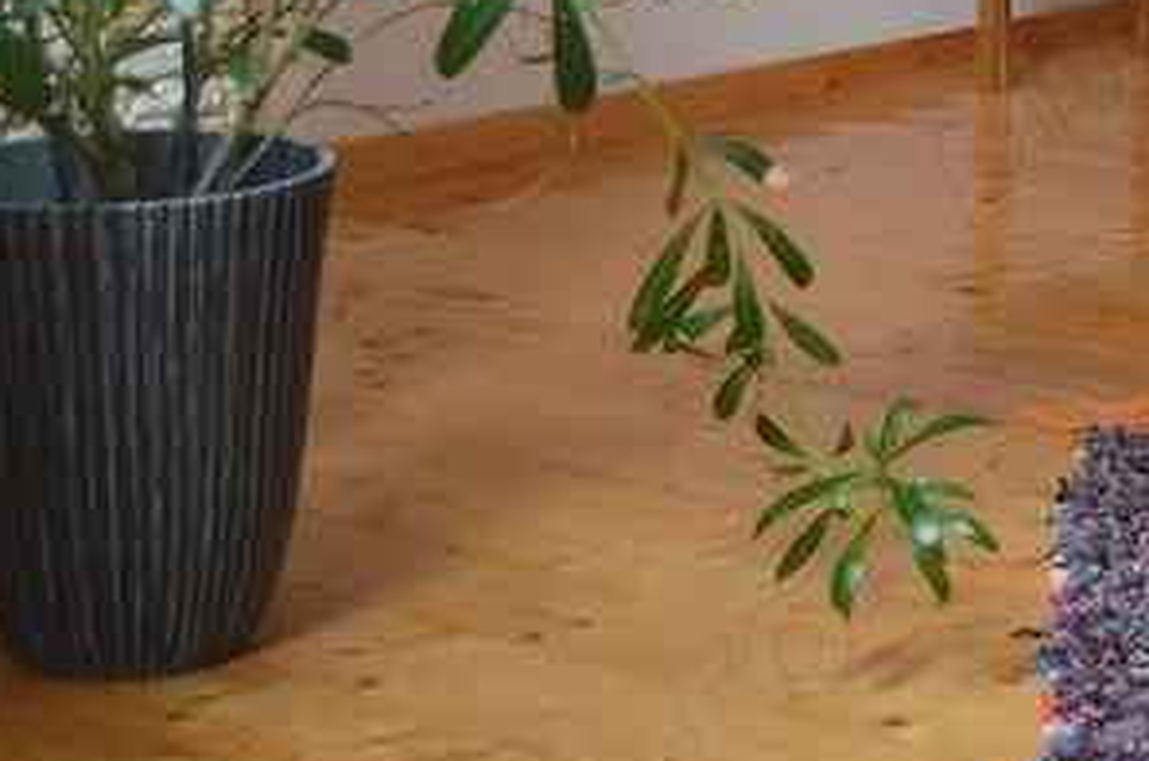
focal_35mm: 91
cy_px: -194
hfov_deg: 19.2
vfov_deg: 14.4
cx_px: 1795
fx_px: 2898
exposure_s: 1/125
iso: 1600
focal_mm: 18
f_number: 3.5
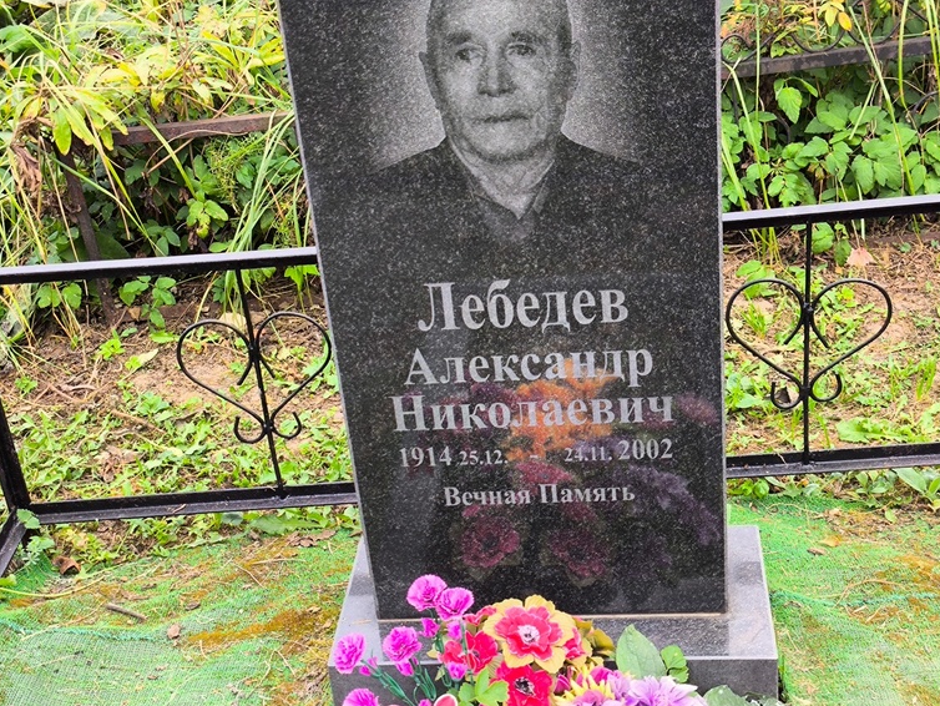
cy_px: 372
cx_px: 472
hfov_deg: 36.2
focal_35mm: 53
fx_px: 1440
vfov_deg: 27.5
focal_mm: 4.71
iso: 50
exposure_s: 1/182
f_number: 1.7
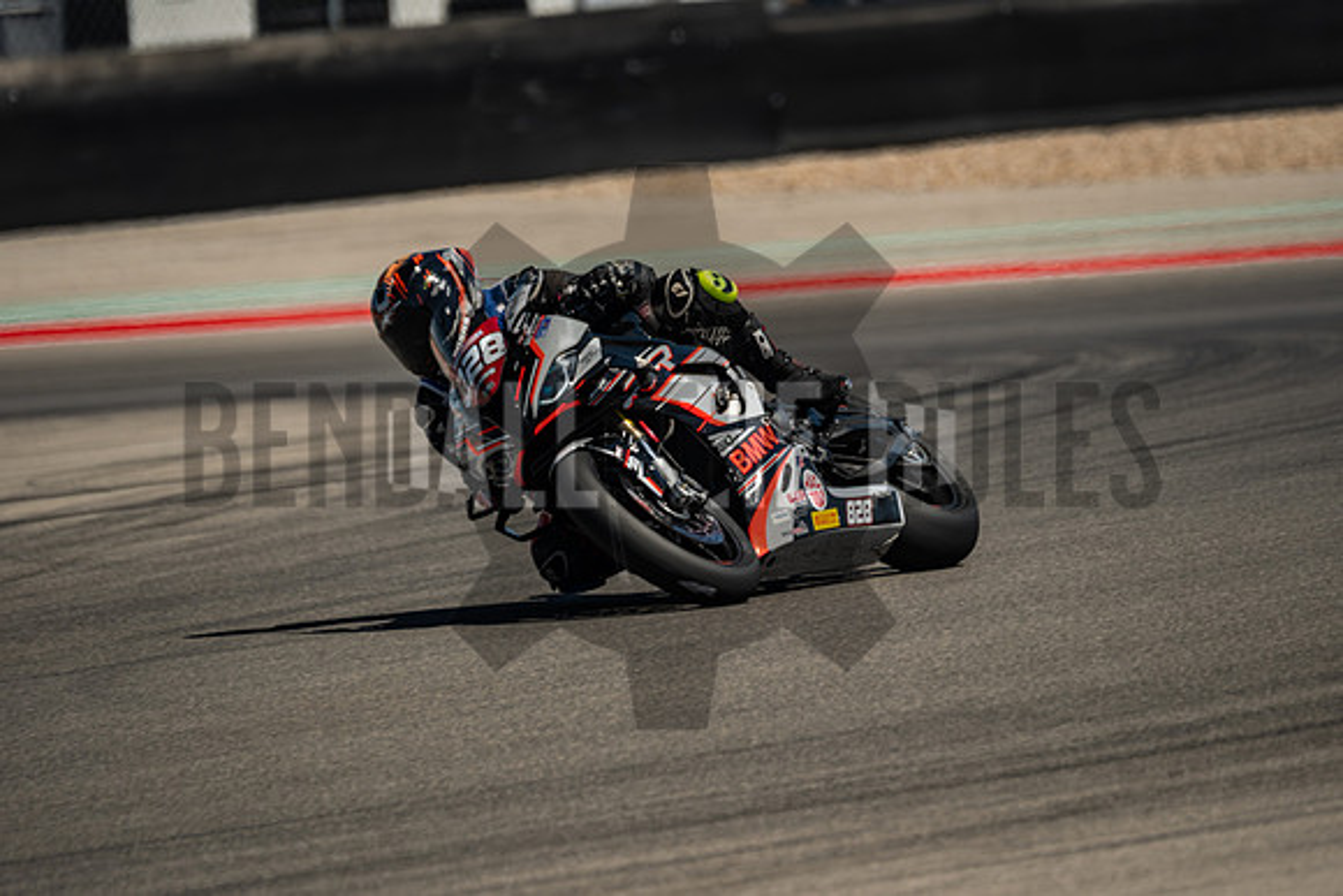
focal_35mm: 600
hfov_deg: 3.4
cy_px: 448
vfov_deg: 2.3
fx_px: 22388
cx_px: 672
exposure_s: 1/1600
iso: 500
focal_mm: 400
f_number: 5.6
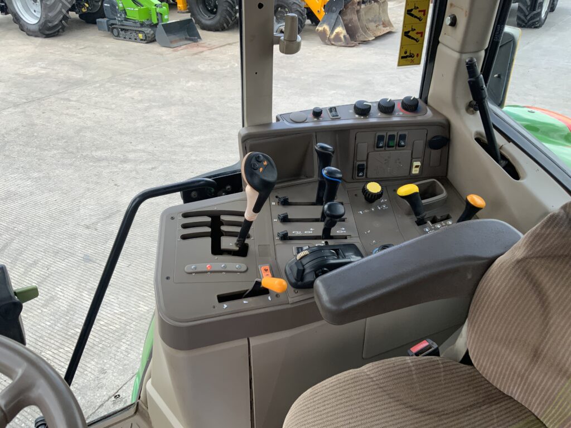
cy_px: 214
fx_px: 478
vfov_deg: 48.2
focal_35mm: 29
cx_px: 286
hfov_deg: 61.7
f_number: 1.8
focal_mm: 3
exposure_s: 1/241
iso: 16
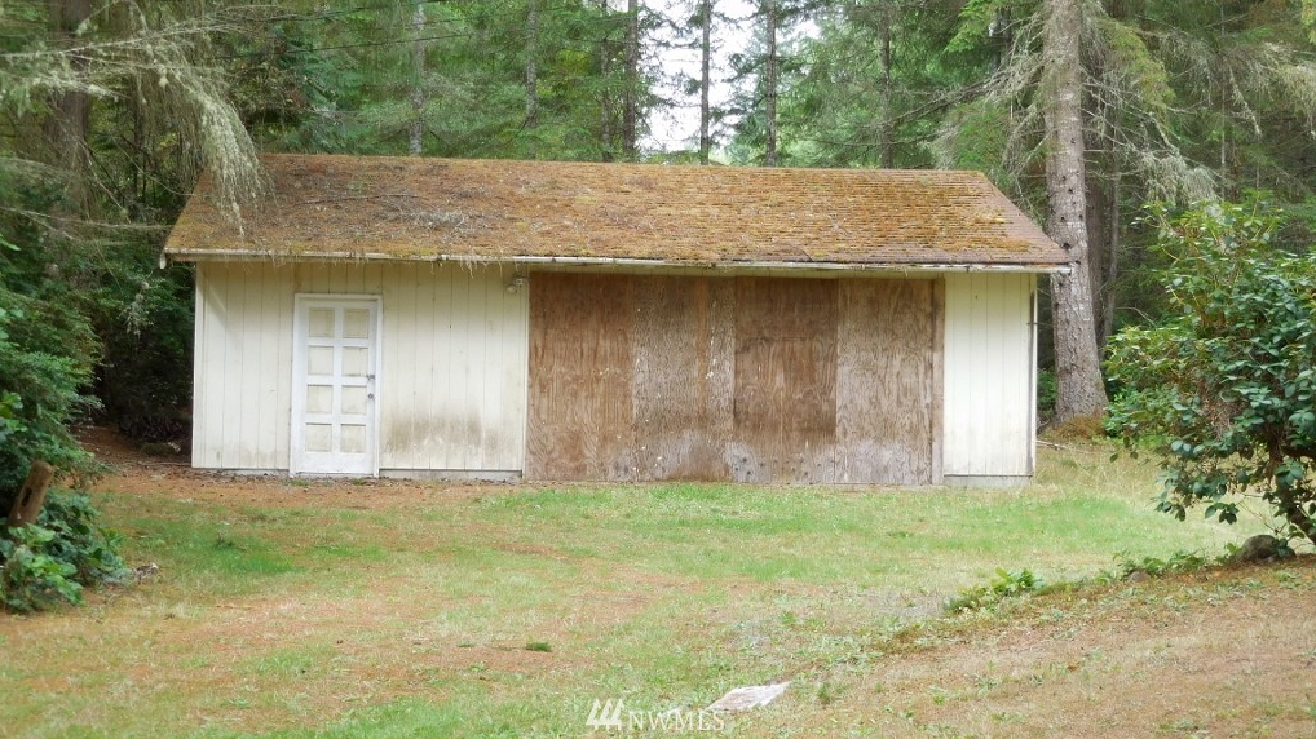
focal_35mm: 57
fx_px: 1988
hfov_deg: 36.6
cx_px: 658
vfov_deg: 21.0
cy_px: 267
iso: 125
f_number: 4.3
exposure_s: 1/60
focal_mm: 9.4
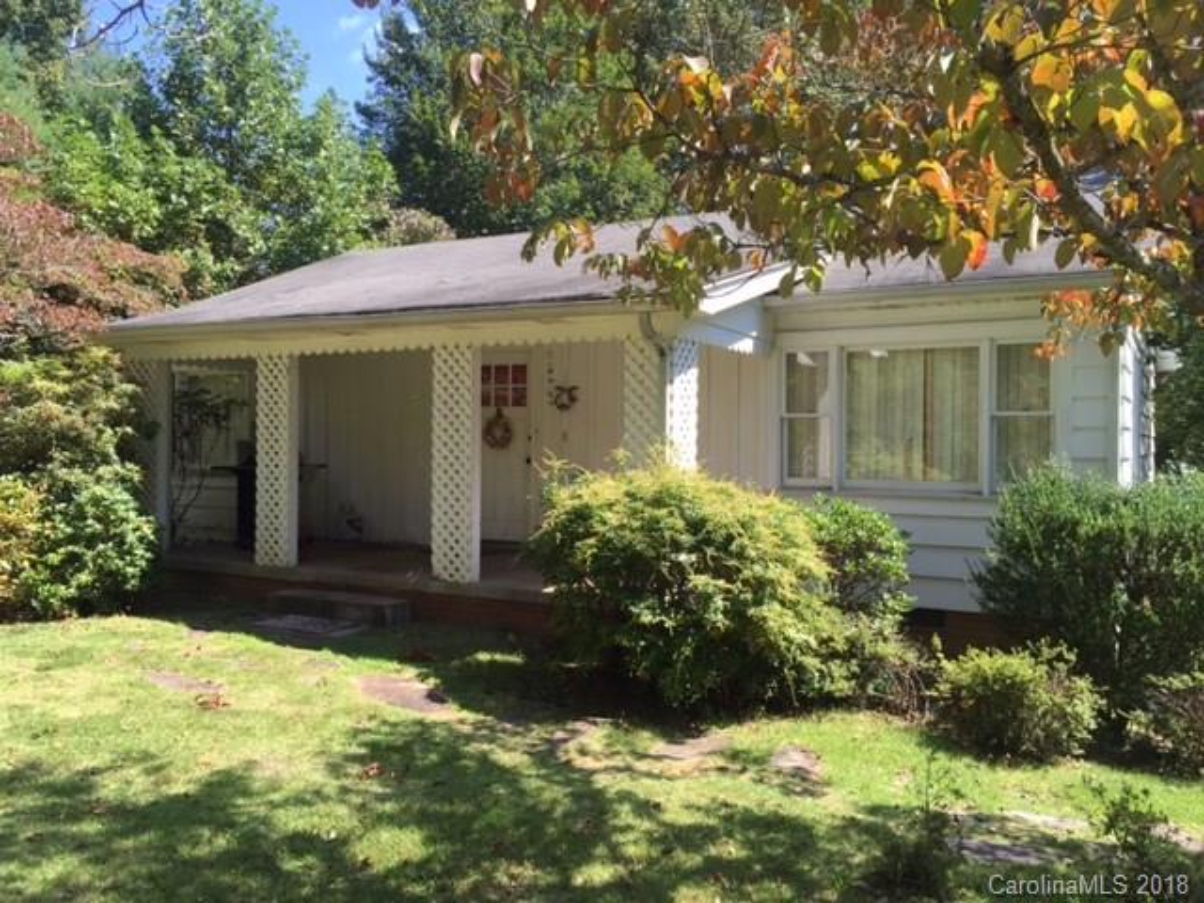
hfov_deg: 61.7
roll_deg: -0.8
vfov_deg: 48.2
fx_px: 1009
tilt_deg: -1.8
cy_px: 452
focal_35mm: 29
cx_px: 602
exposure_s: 1/618
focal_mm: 4.15
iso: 32
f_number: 2.2
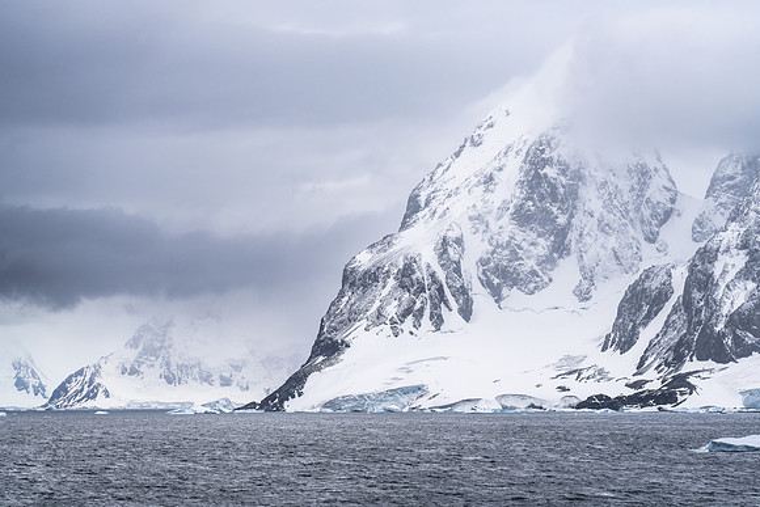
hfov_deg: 16.8
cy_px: 254
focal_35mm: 122
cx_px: 380
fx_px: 2576
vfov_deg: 11.2
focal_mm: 122
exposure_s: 1/500
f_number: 3.5
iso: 125
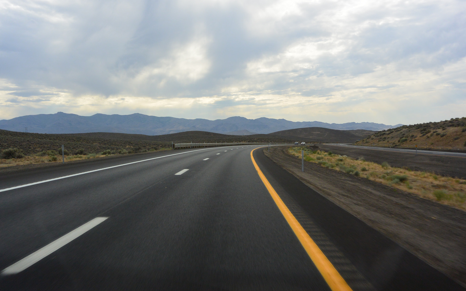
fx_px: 381
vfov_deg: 41.8
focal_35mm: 30
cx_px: 233
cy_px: 142
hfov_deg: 62.9
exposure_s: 1/250
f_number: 4
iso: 160
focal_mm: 11
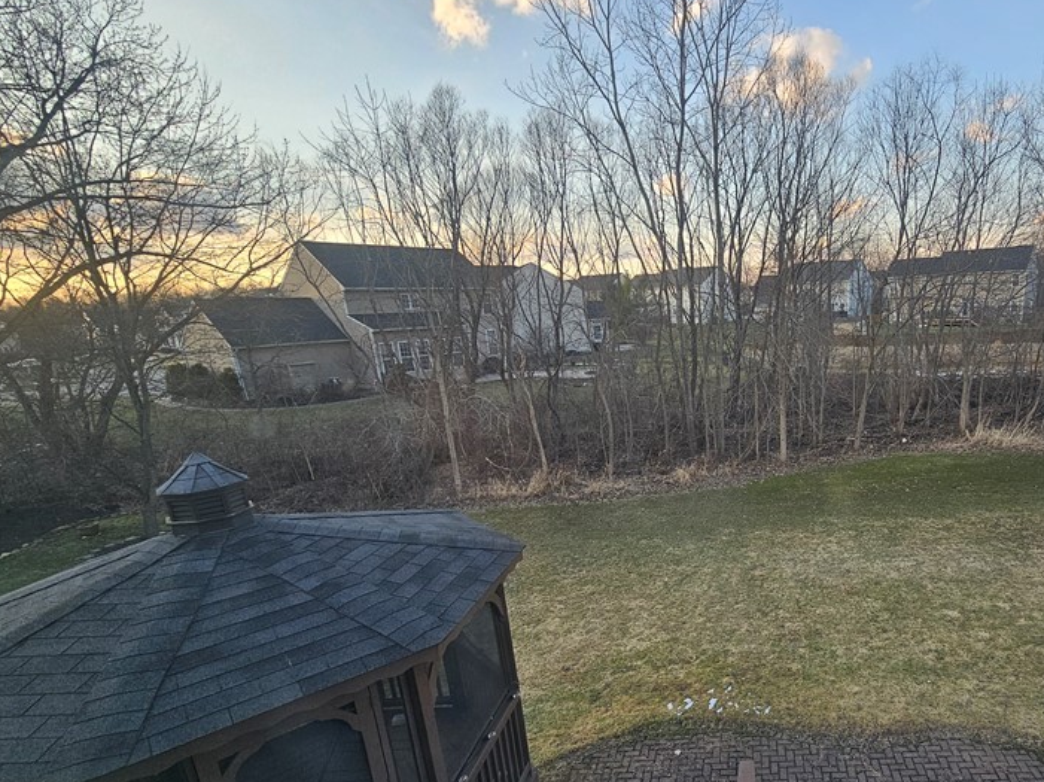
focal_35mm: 19
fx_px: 573
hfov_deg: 80.9
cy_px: 481
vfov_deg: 67.7
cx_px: 724
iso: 50
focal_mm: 2.2
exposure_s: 1/199
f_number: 2.2
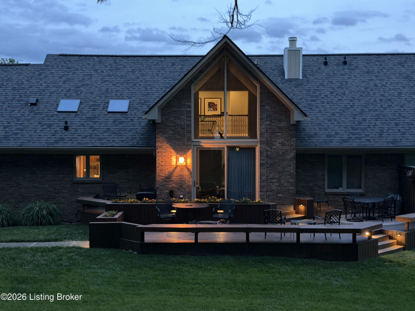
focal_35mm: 48
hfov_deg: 39.7
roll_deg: +0.5
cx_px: 208
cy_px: 156
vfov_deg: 30.3
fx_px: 575
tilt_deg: -2.2
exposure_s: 1/18
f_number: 1.78
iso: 800
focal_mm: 6.76
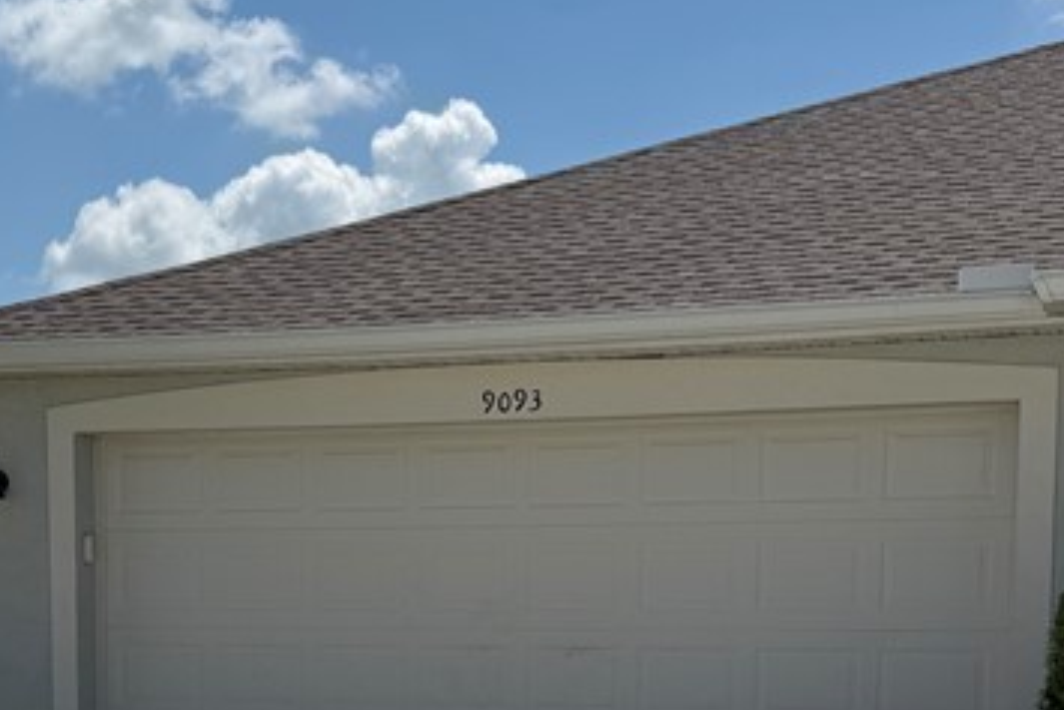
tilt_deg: -4.0
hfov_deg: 27.9
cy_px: 782
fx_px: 2129
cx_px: 348
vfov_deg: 18.2
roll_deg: +0.1
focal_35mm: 72
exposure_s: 1/10309
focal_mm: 6.76
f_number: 1.78
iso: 80
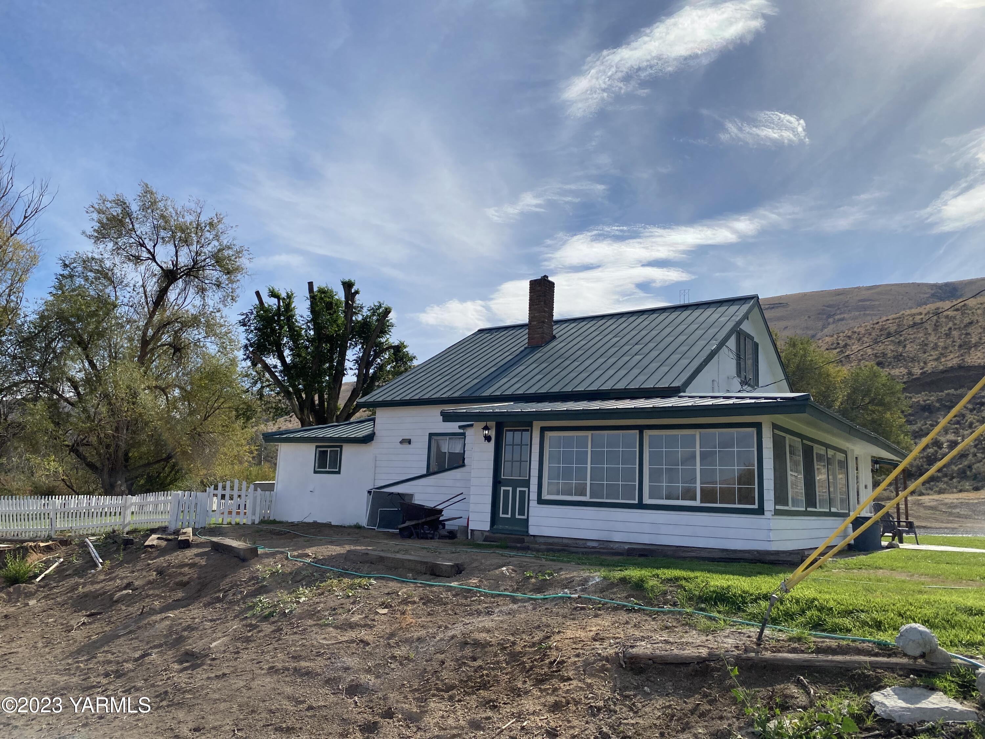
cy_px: 370
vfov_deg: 53.1
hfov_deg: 67.3
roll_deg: -2.4
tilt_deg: +9.3
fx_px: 740
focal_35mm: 26
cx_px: 492
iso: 32
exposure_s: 1/6061
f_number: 1.8
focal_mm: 4.25
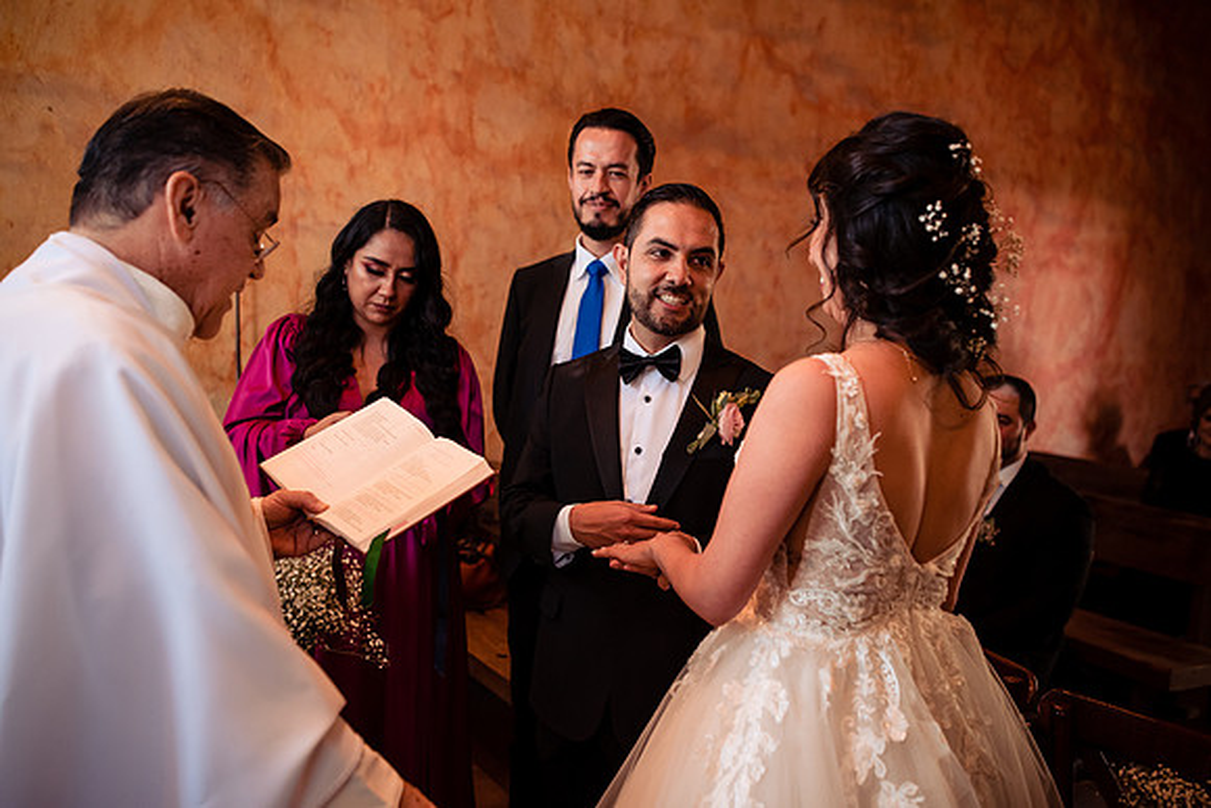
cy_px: 404
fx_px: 1178
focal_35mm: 35
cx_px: 606
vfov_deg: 37.9
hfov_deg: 54.4
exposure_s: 1/200
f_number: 2.8
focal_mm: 35
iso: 1250
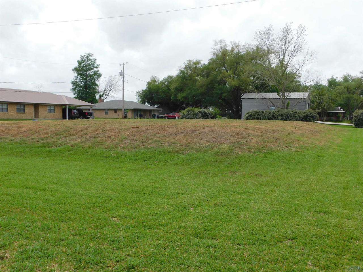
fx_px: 419
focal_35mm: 40
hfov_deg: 46.8
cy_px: 136
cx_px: 182
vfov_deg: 36.0
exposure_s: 1/500
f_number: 3.6
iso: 125
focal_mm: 7.1
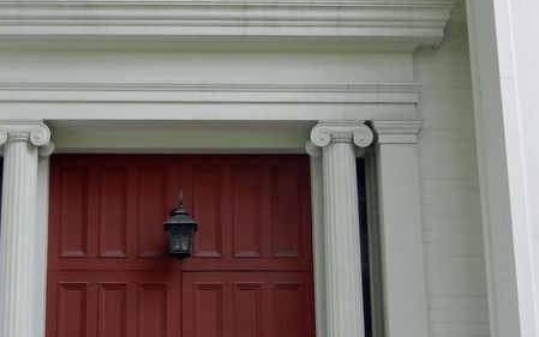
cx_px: 202
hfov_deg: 30.1
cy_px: 229
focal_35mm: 68
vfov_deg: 19.1
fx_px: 999
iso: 125
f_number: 4
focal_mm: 6.5
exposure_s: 1/80
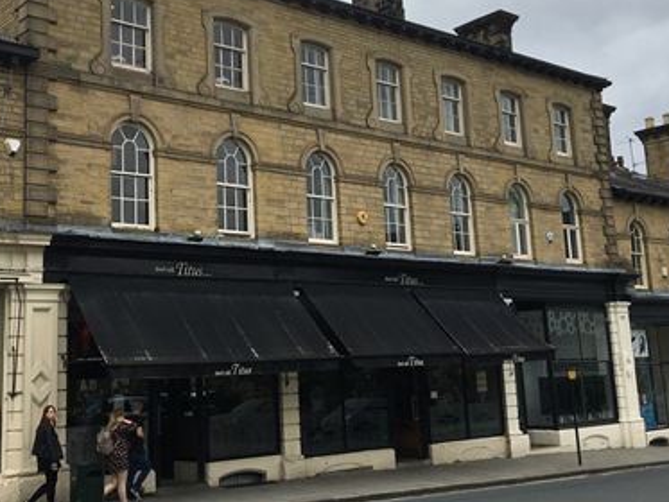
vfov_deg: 30.8
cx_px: 256
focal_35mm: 47
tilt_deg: +10.2
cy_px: 194
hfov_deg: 40.2
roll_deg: +2.4
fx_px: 909
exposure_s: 1/927
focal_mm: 4.15
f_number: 2.2
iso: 25
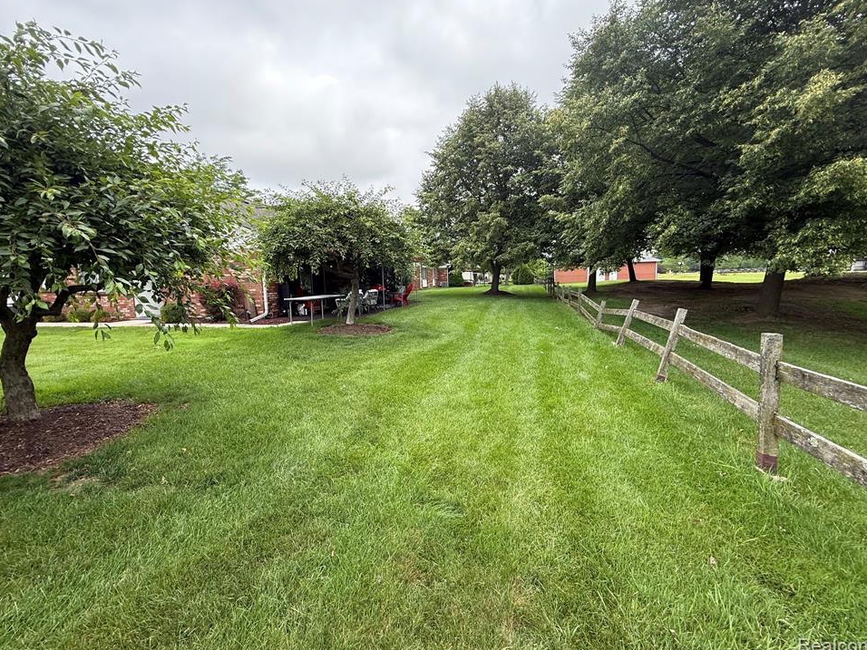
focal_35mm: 15
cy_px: 312
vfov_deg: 81.7
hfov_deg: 98.2
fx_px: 376
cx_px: 425
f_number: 2.2
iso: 64
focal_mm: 2.22
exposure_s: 1/368
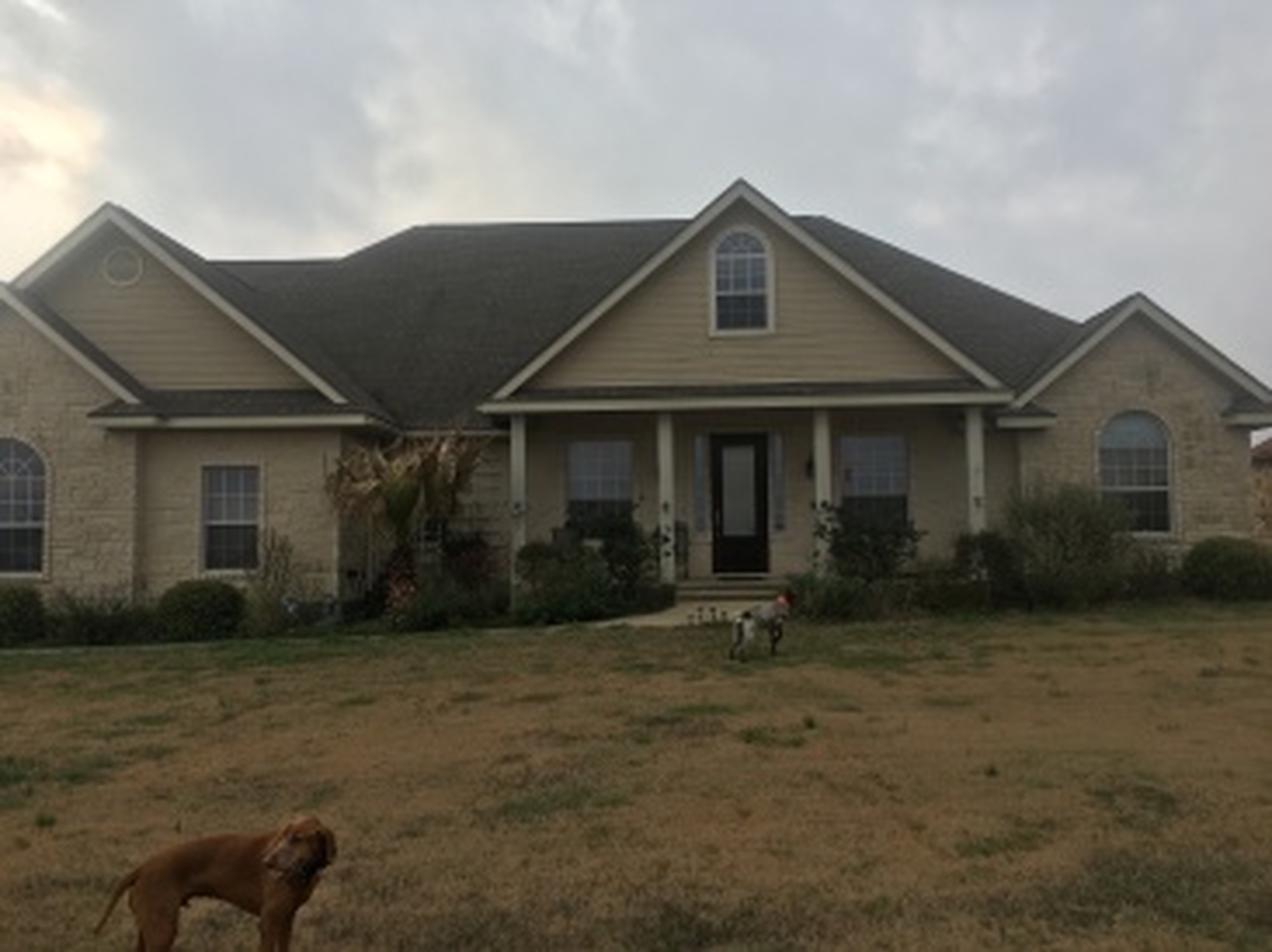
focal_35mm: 29
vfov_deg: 48.2
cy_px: 476
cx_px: 636
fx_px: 1065
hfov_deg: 61.7
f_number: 2.2
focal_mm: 4.15
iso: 25
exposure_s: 1/905
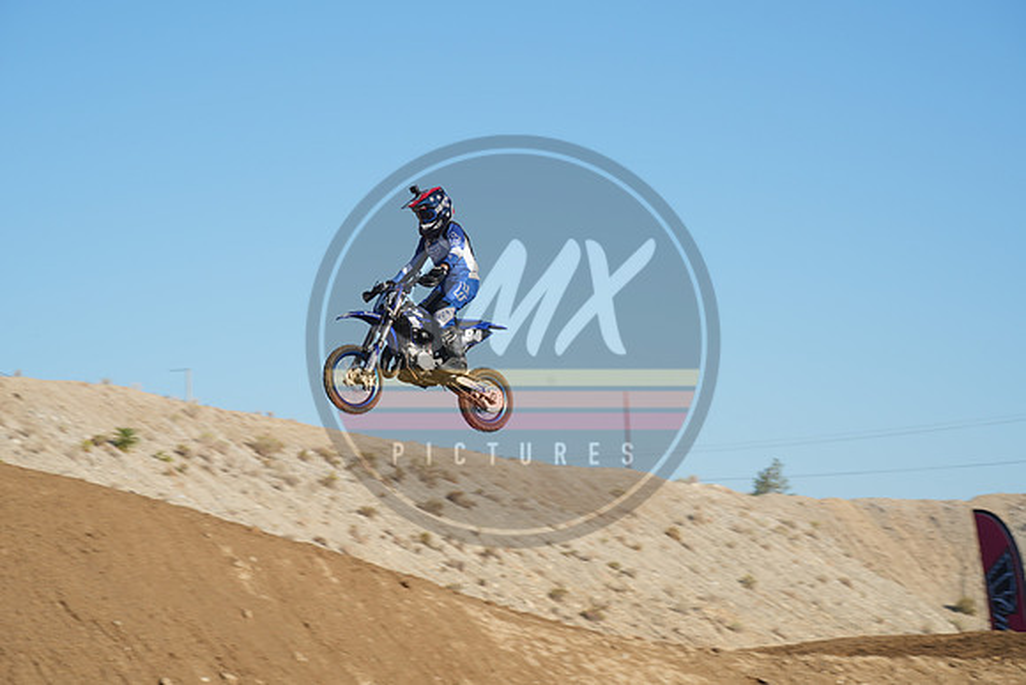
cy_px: 342
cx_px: 513
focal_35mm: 123
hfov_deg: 16.6
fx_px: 3506
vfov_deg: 11.2
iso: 200
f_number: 11
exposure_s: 1/250
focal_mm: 123
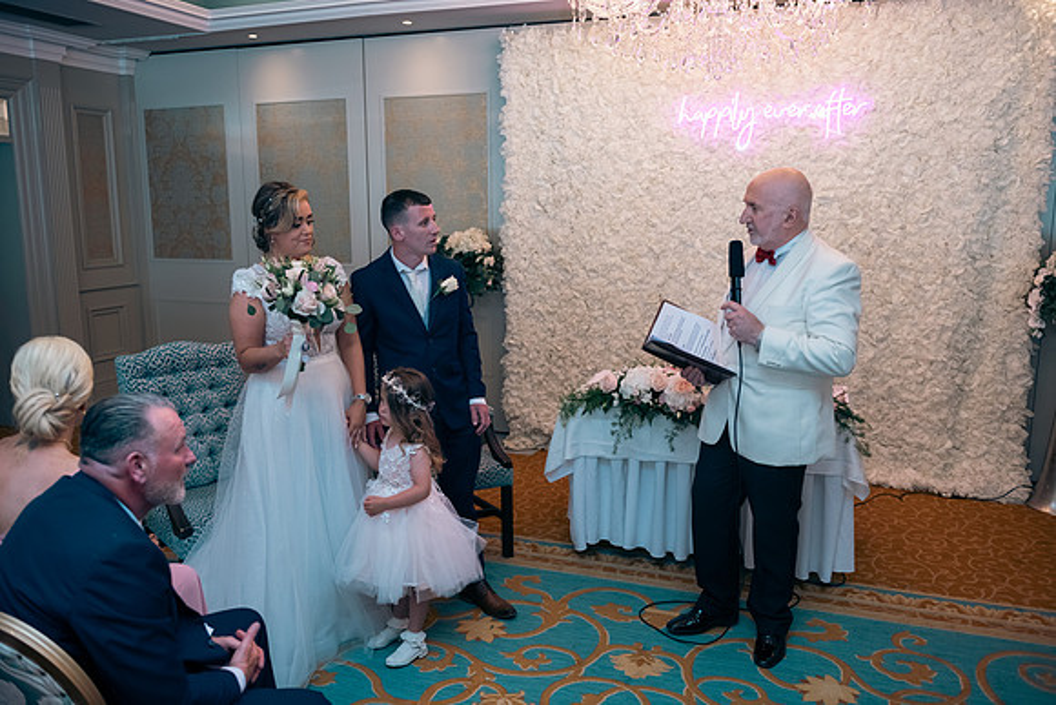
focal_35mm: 29
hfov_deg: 63.6
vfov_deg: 45.0
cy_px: 352
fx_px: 851
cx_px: 528
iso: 640
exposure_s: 1/160
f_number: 3.5
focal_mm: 29
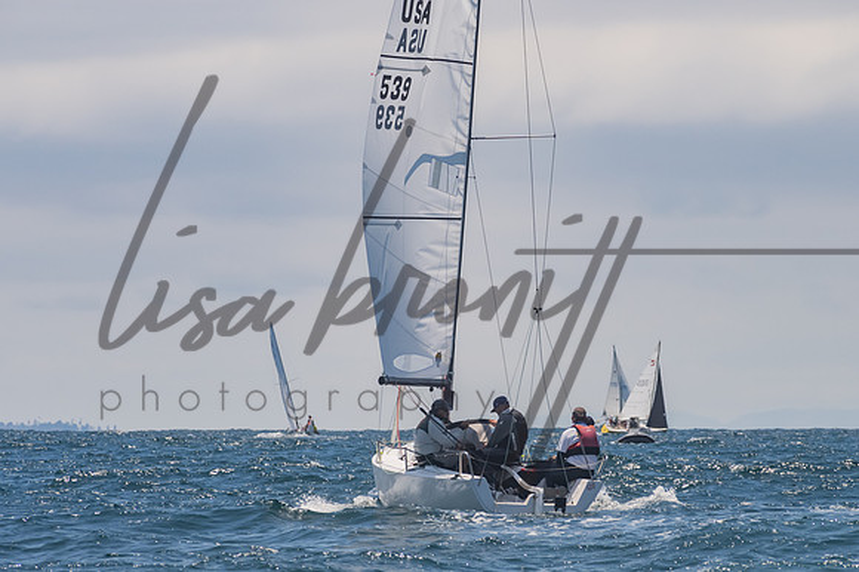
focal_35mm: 360
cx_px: 430
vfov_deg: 3.8
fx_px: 8585
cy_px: 286
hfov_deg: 5.7
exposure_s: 1/1000
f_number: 14
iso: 640
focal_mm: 240
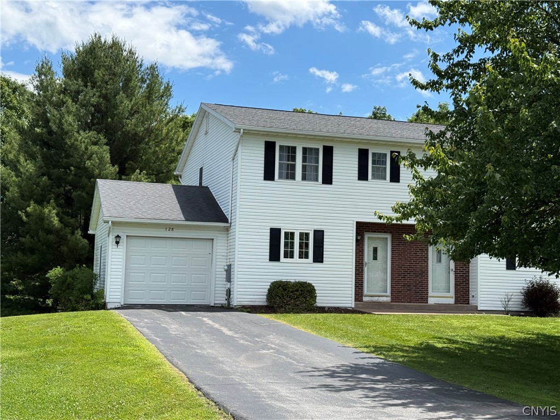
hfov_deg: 39.7
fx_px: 777
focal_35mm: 48
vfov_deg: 30.3
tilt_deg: +5.4
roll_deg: -1.5
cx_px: 280
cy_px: 210
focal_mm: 6.76
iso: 80
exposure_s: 1/5208
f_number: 1.78
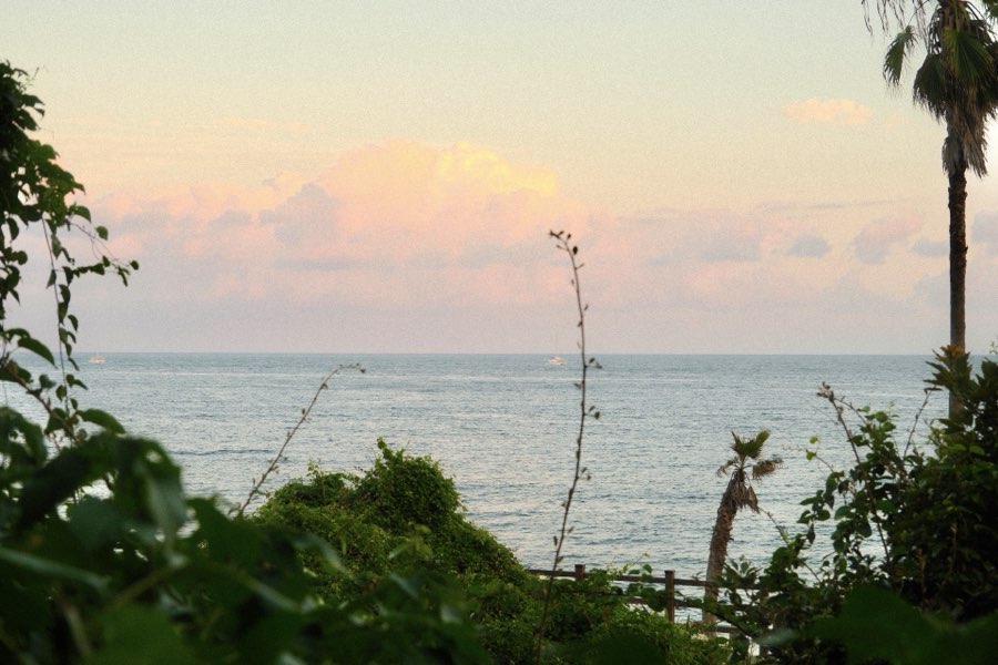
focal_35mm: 56
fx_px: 1552
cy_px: 332
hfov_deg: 35.6
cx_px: 499
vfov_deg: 24.2
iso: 500
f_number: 5
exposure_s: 1/105
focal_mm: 37.6
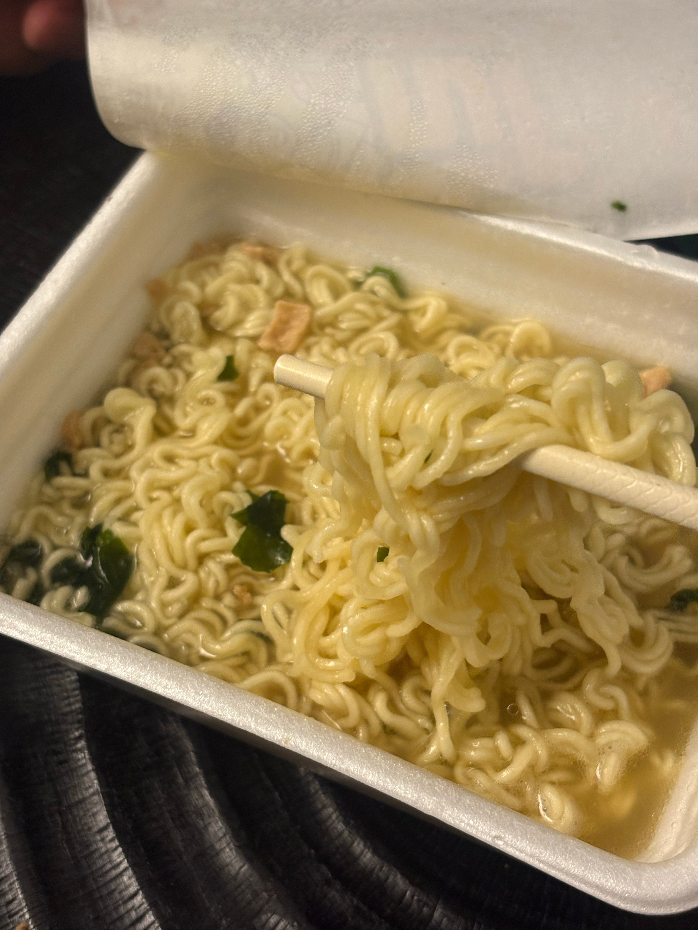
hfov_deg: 28.0
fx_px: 1398
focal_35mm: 52
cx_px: 349
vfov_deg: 36.8
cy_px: 465
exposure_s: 1/33
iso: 160
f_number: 1.6
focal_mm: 5.96
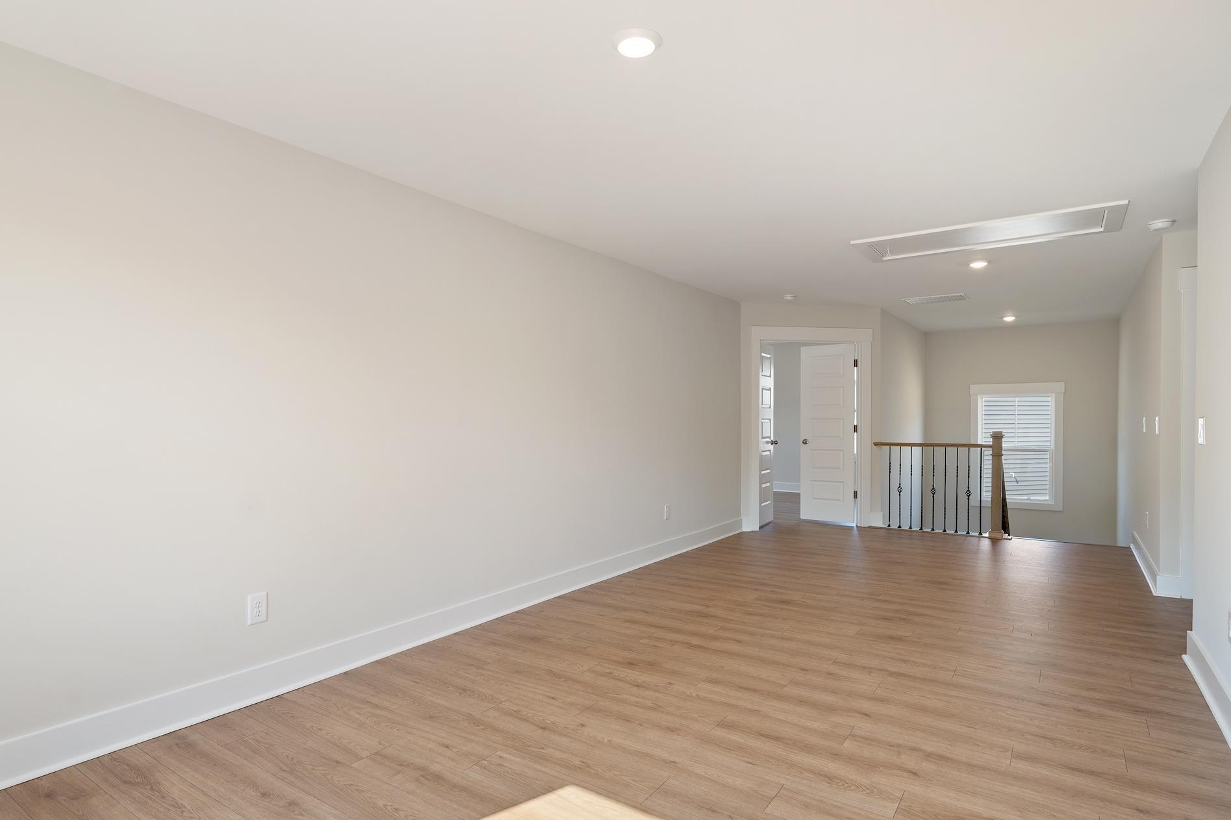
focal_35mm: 19
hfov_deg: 85.6
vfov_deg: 63.4
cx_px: 582
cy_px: 428
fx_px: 664
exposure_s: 1/13
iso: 400
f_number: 6.3
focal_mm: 18.4
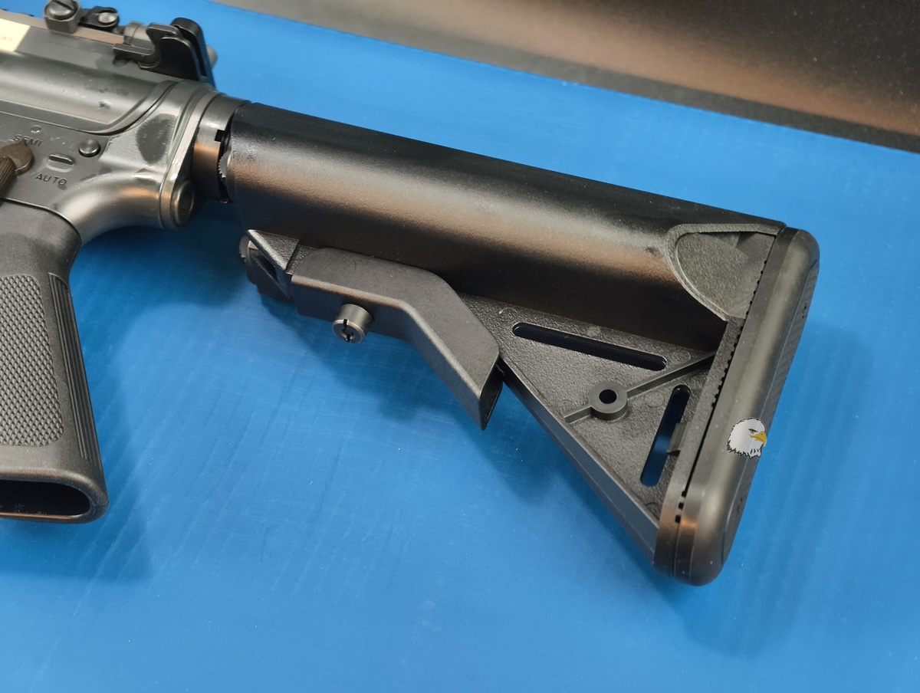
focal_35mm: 85
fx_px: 2263
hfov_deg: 23.0
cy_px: 346
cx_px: 460
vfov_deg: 17.4
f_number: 2.67
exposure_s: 1/12
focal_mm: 22.48
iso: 824
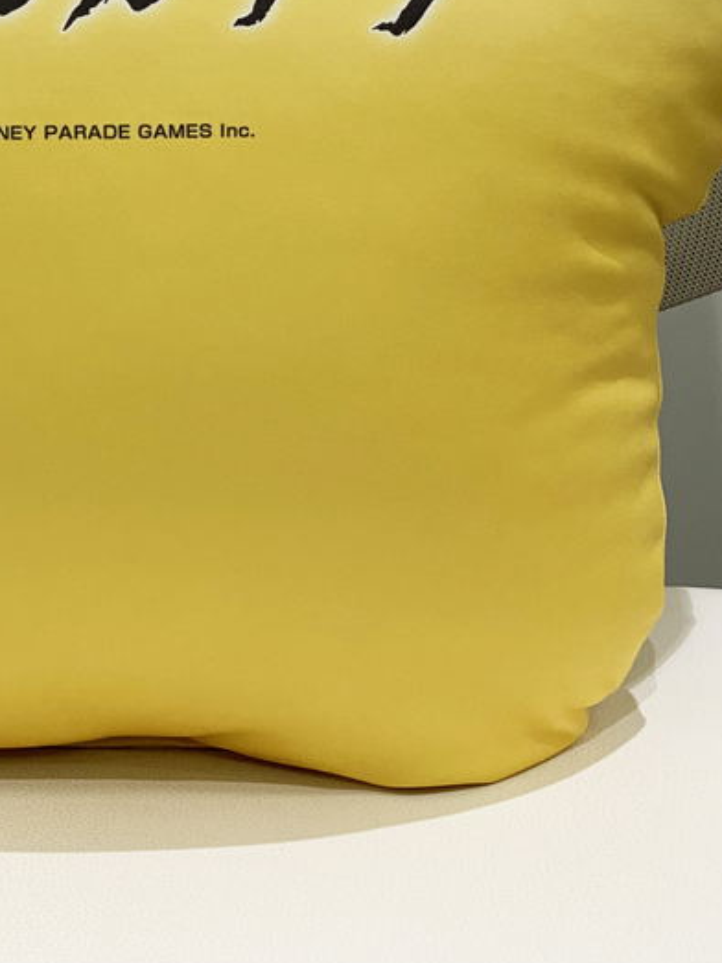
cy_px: 87
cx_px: 101
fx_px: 2949
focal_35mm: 106
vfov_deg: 18.2
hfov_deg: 13.9
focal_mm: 6
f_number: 2
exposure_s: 1/100
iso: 80
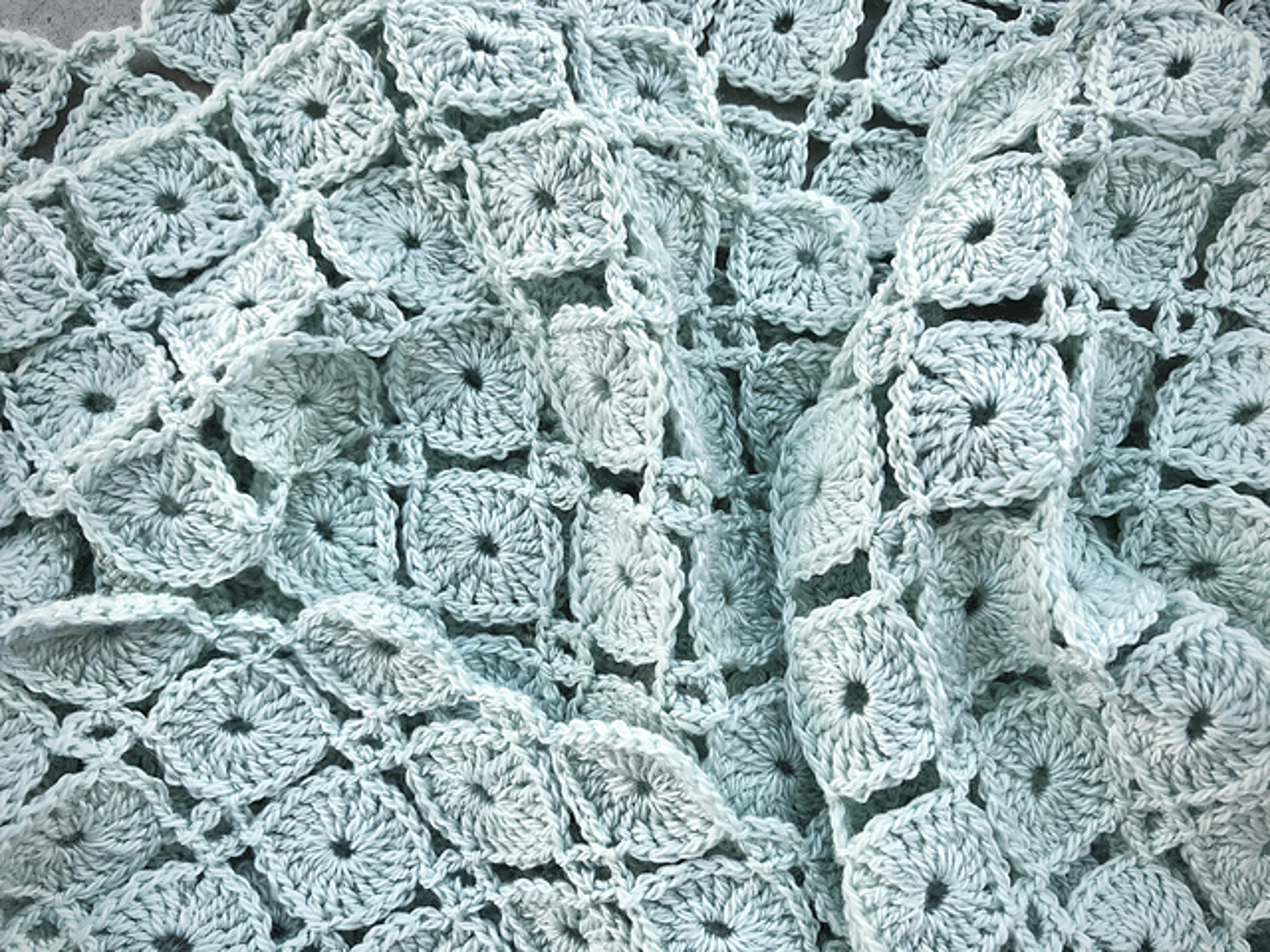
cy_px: 476
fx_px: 1027
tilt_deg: -84.4
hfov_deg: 63.4
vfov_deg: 49.7
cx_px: 635
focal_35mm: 28
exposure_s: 1/414
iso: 20
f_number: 1.8
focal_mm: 3.99
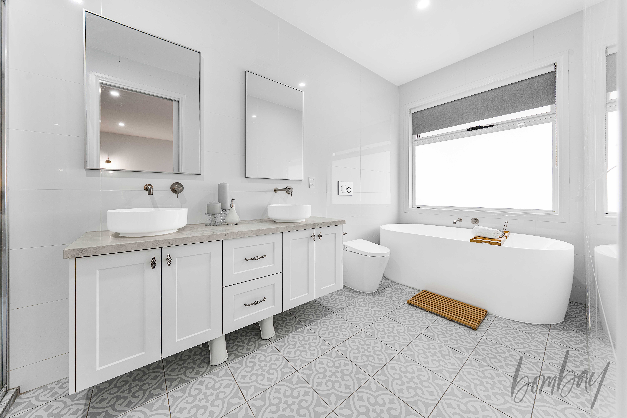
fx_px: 209
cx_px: 314
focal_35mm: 12
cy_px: 209
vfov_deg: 90.0
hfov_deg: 112.6
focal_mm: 12
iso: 100
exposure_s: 1/10
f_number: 8
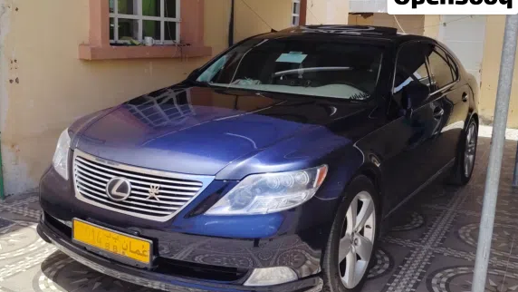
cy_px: 145
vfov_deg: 30.4
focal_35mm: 39
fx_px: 536
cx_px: 251
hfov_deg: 51.6
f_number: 1.75
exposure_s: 1/835
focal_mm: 5.25
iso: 100
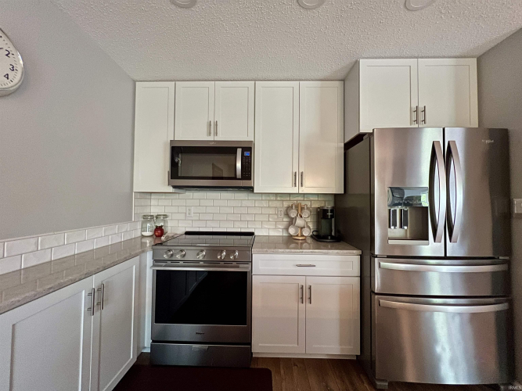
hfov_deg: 106.2
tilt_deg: +2.9
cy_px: 196
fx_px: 196
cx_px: 261
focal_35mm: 13
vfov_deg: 89.9
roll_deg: -1.0
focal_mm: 1.57
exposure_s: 1/60
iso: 800
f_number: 1.8
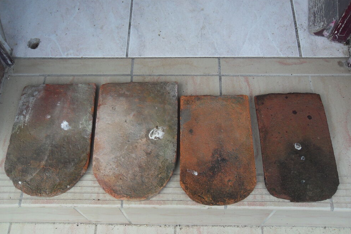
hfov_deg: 51.9
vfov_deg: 35.9
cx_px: 176
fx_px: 361
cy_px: 109
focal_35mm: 37
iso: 80
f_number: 3.5
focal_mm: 6.3
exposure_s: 1/90
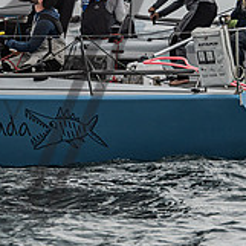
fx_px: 4969
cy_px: -7
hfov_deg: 2.8
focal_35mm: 618
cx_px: -29
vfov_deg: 2.8
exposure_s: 1/3200
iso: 400
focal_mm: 190
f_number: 8
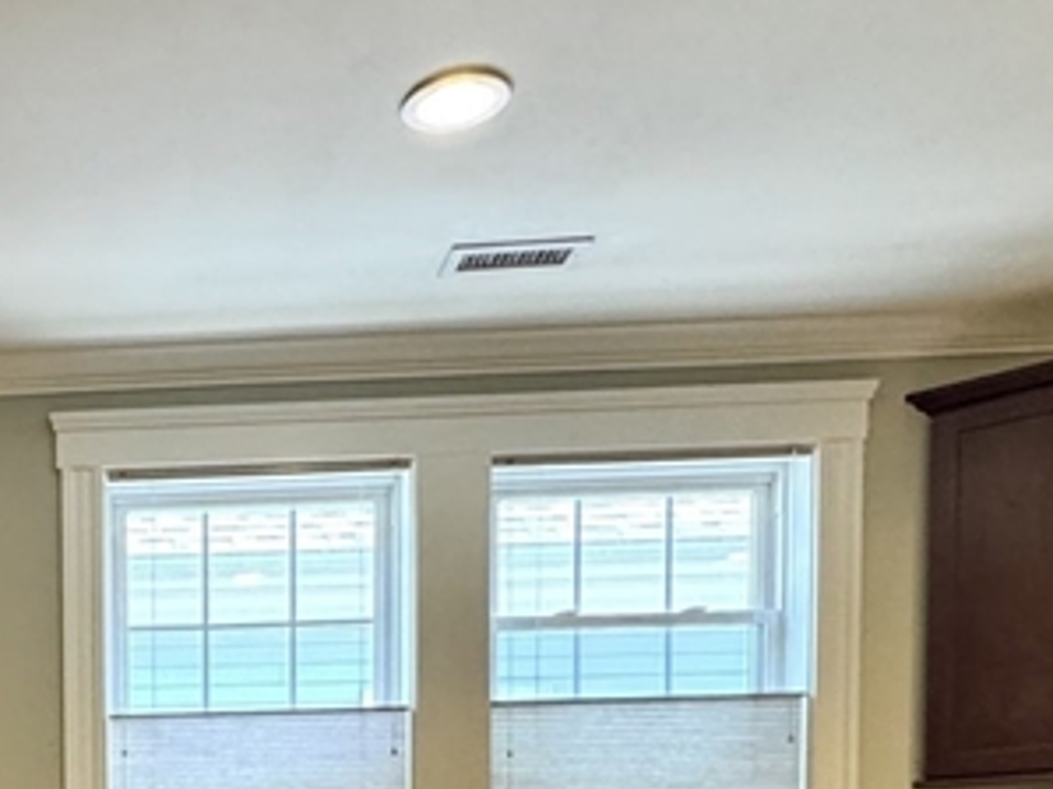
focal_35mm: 48
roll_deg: +0.9
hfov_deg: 35.5
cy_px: 990
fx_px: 1460
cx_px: -25
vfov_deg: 26.3
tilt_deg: -1.8
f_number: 2.2
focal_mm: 2.22
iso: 320
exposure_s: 1/118
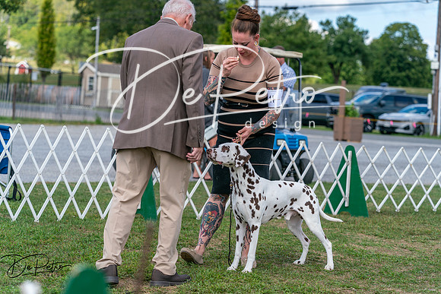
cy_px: 147
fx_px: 1201
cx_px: 220
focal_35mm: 98
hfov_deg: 20.8
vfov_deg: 14.0
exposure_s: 1/2000
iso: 400
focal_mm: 98
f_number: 4.5
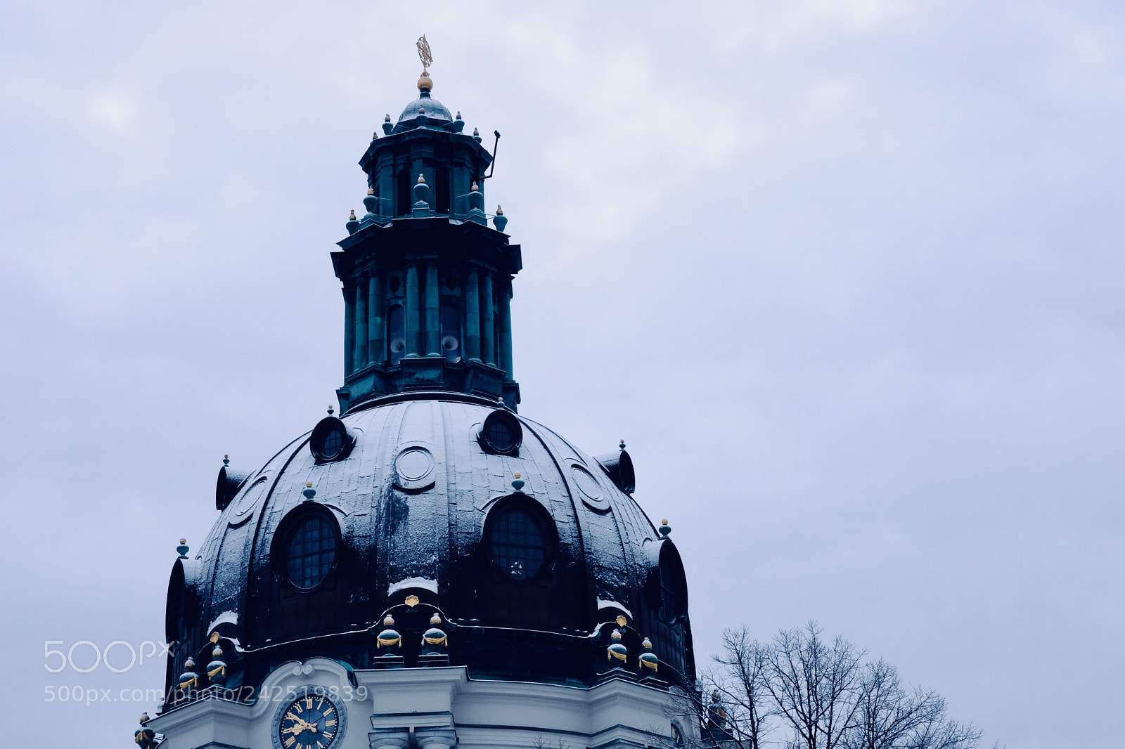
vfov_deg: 15.2
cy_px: 374
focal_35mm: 90
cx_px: 562
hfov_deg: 22.6
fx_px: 2812
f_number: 11
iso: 4000
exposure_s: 1/125
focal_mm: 60
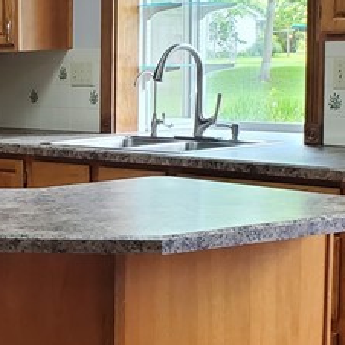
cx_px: -156
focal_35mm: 104
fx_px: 1173
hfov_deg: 15.6
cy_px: 229
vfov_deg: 16.7
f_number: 2.4
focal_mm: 4.3
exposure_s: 1/60
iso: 200
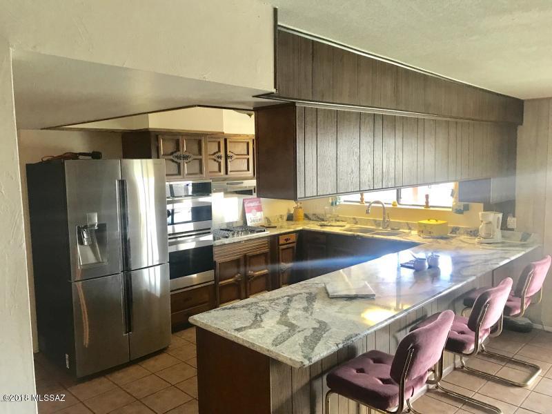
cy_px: 207
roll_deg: +0.6
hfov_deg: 63.4
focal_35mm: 28
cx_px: 276
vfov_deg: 49.7
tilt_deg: -6.9
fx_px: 446
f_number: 1.8
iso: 40
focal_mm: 3.99
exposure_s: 1/17
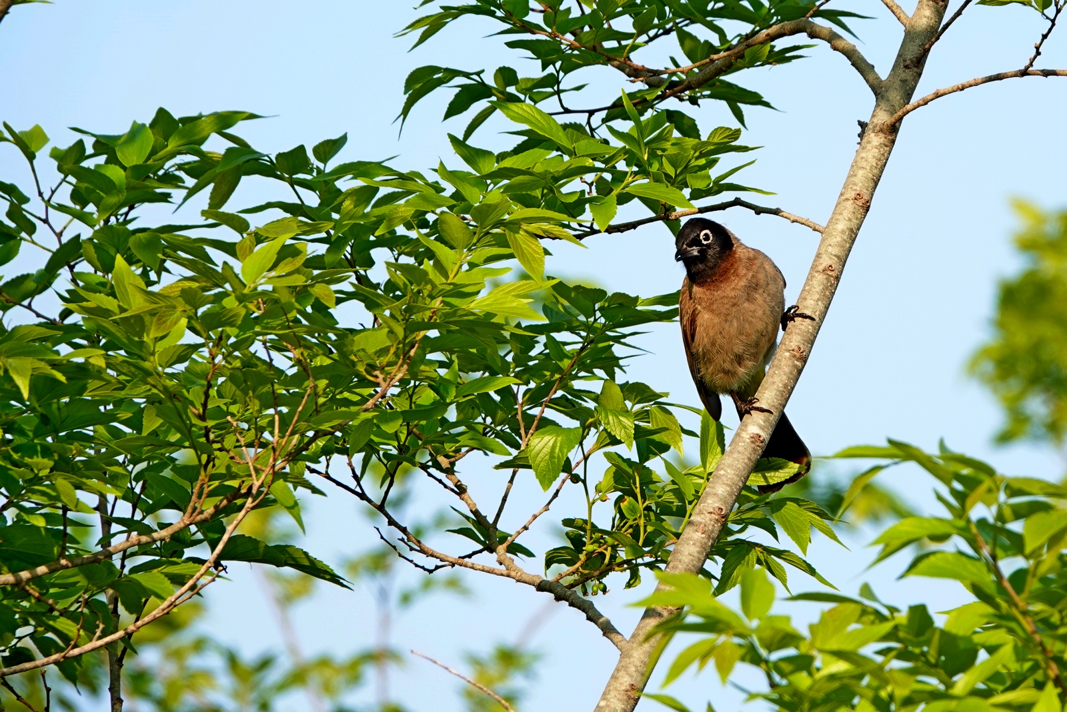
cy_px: 356
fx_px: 17784
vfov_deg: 2.3
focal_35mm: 600
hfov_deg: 3.4
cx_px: 534
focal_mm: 220
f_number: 6.3
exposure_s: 1/125
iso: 100
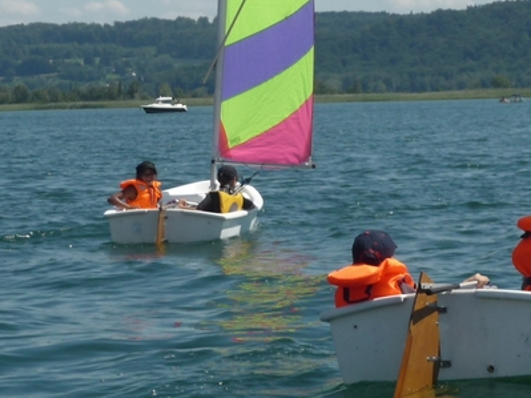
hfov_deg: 11.5
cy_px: 89
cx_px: 390
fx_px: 2638
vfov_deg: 8.6
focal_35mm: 172
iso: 100
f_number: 3.9
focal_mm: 11.1
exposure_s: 1/1000
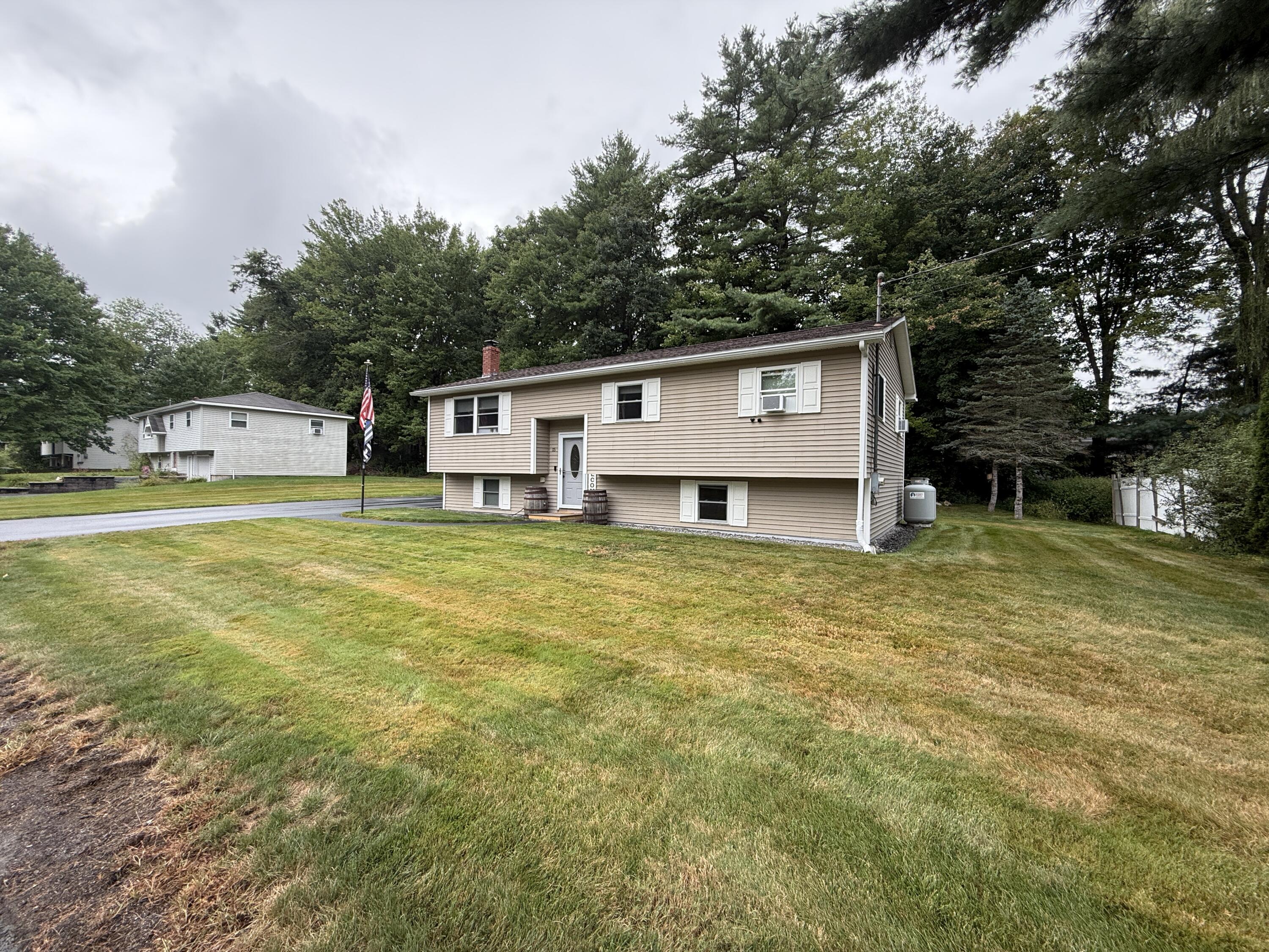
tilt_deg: -0.1
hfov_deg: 102.1
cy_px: 476
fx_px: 513
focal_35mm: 14
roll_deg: -1.2
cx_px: 634
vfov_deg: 85.7
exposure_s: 1/160
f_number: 2.2
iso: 50
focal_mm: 2.22
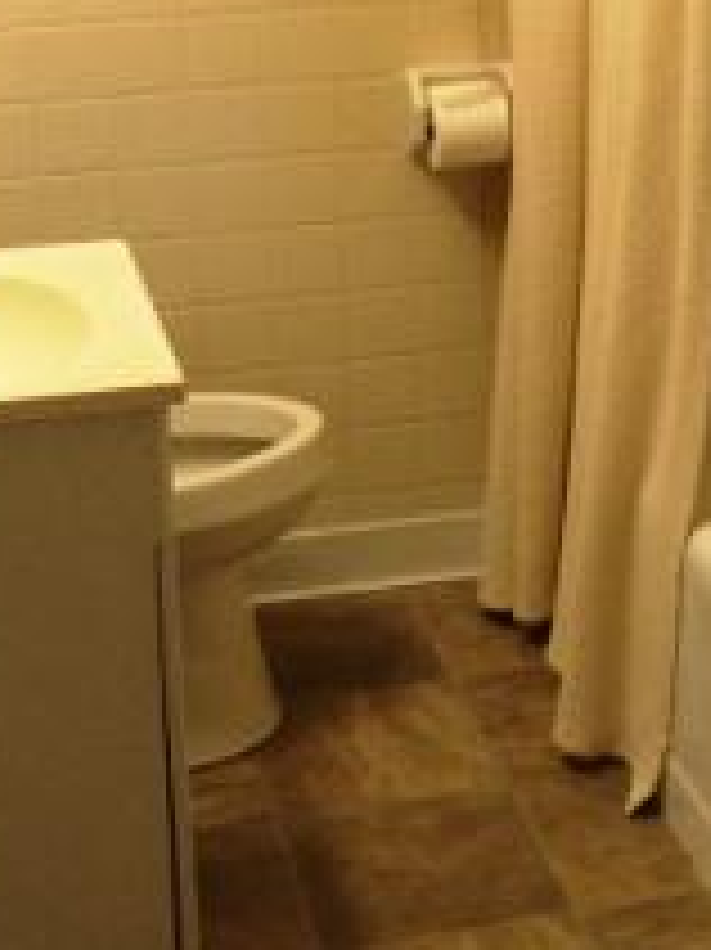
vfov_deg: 21.9
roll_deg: +0.5
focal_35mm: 88
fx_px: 2412
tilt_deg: -15.2
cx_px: 513
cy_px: 176
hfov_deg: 16.7
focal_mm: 4.15
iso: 160
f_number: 2.2
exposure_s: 1/30
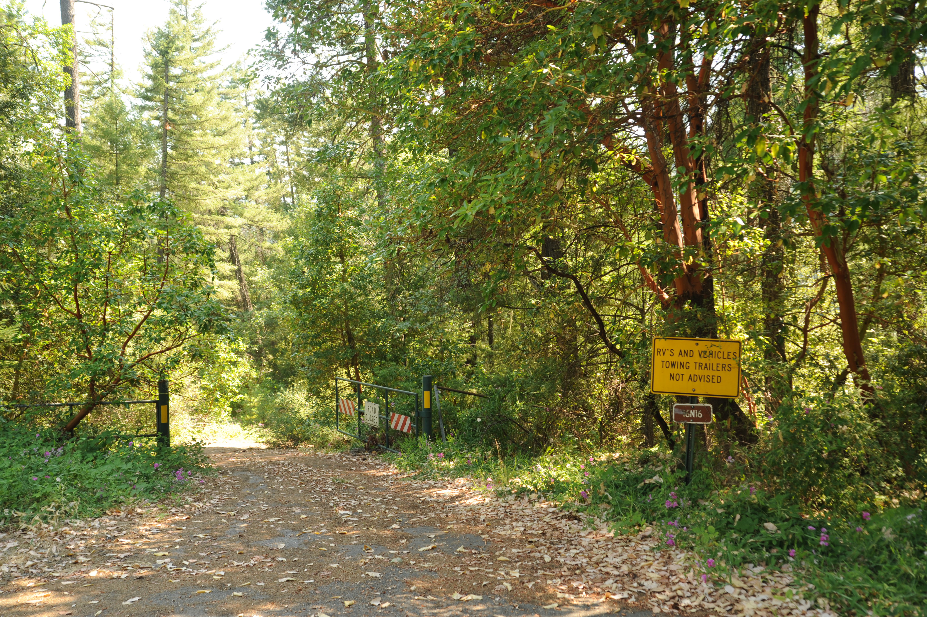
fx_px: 823
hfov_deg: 58.7
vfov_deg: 41.1
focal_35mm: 32
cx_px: 464
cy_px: 308
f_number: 5.6
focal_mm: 32
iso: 200
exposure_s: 1/60
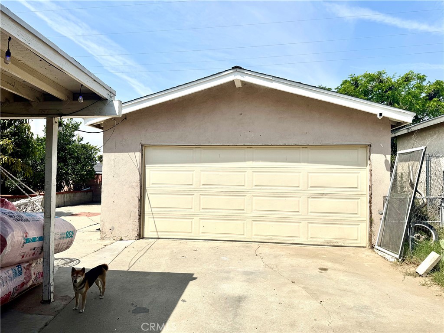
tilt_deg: +1.4
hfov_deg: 71.6
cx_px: 222
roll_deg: -0.4
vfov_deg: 56.8
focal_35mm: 24
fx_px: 308
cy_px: 166
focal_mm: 6.76
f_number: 1.78
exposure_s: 1/9009
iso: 80
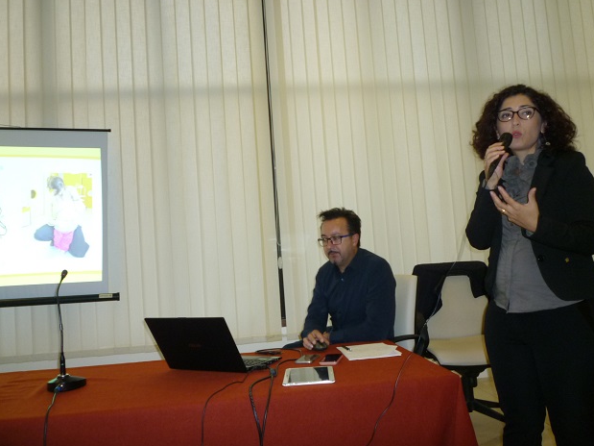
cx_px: 297
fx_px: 515
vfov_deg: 46.8
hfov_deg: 60.0
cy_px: 222
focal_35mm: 30
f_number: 3.3
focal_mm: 5.2
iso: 200
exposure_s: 1/30
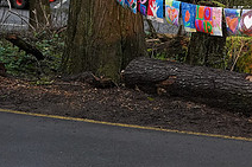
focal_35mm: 137
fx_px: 958
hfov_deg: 14.5
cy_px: -55
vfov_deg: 9.8
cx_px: 295
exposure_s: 1/500
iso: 4000
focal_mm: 50
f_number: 4.5
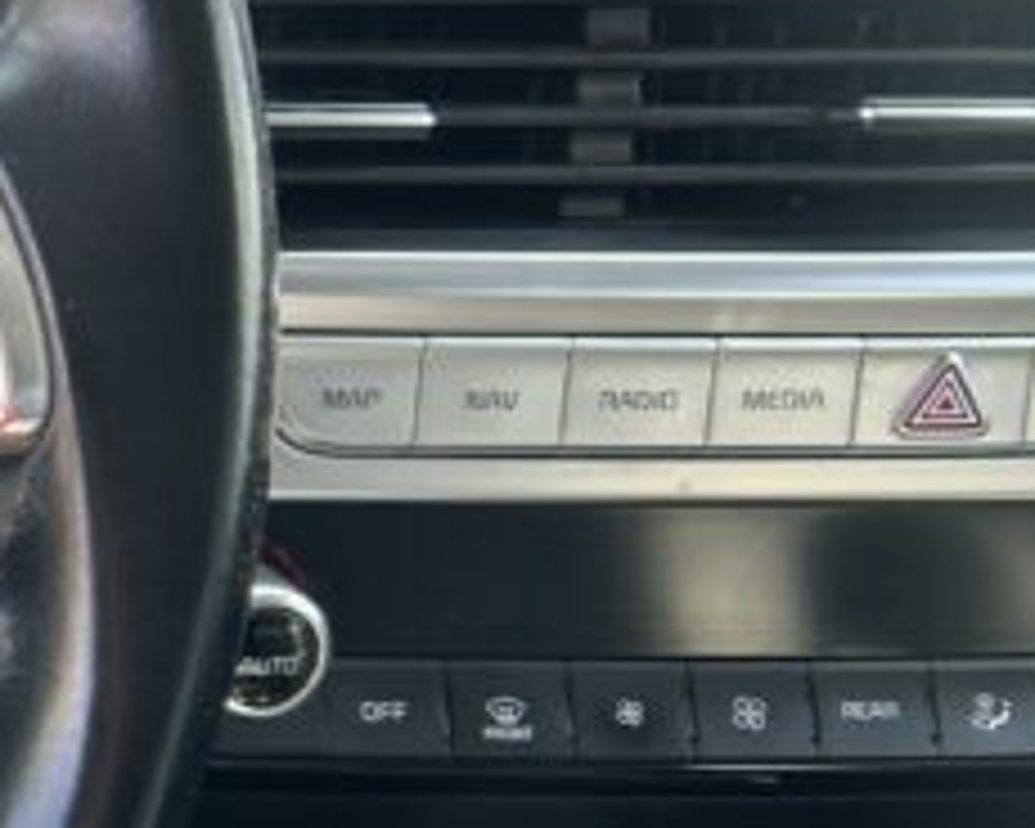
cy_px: 261
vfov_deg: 13.6
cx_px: -1206
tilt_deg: -24.5
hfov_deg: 13.7
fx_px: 3461
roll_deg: +1.5
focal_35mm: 113
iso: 50
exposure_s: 1/176
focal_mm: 5.7
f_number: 1.5
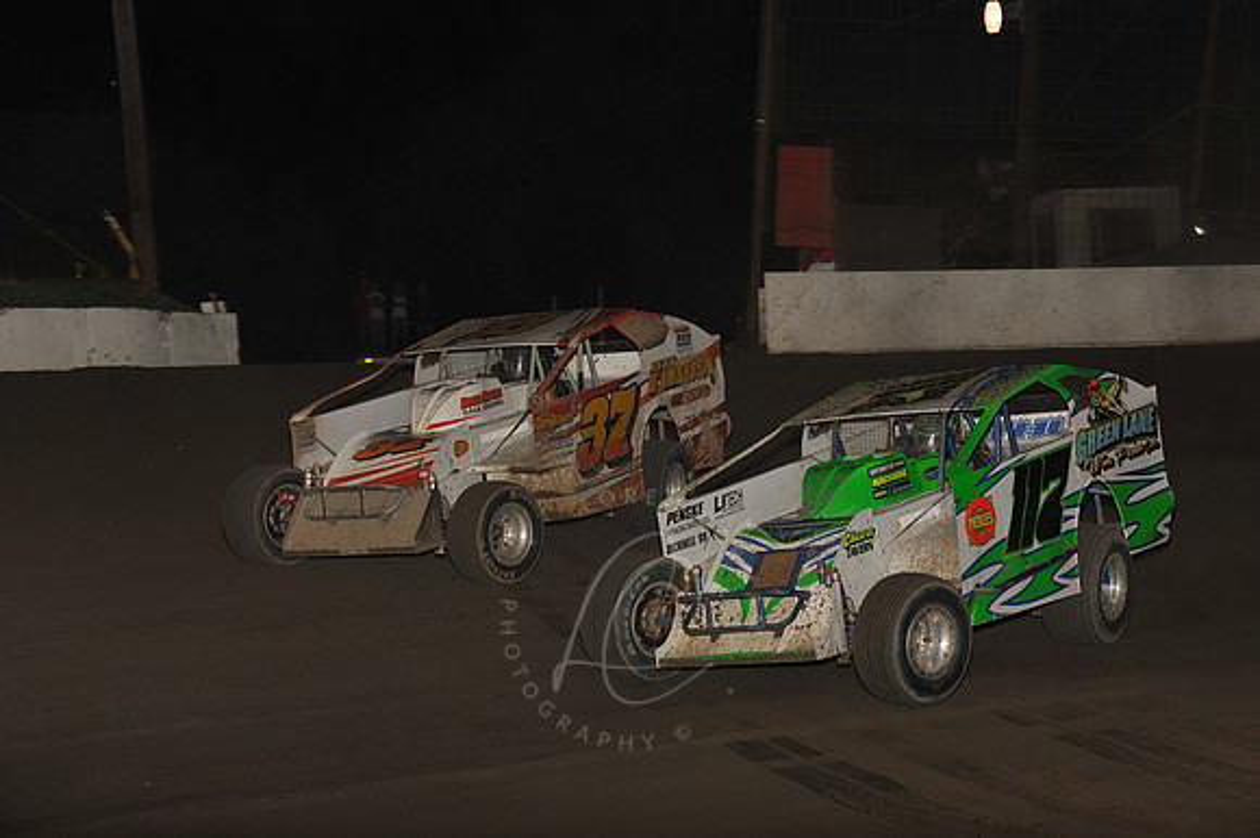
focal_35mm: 100
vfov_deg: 13.7
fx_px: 3498
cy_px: 419
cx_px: 630
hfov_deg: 20.4
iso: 640
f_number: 7.1
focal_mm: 100
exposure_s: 1/320
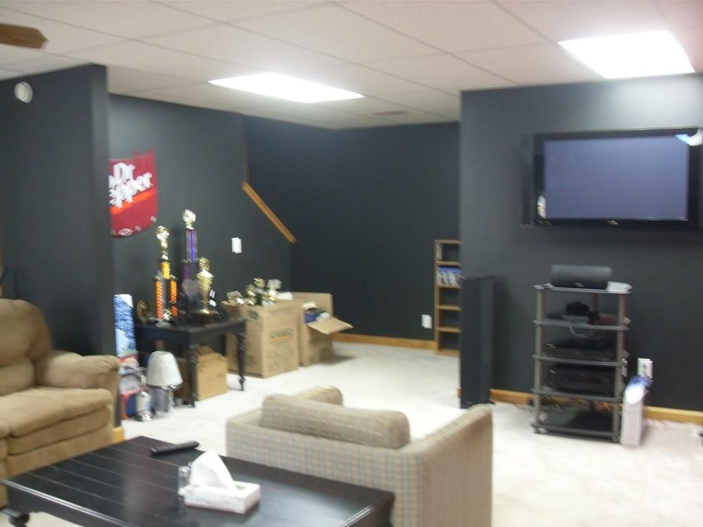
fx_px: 711
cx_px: 355
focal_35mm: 35
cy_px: 271
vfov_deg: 40.7
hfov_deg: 52.6
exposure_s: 1/8
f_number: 2.8
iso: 200
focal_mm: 6.3
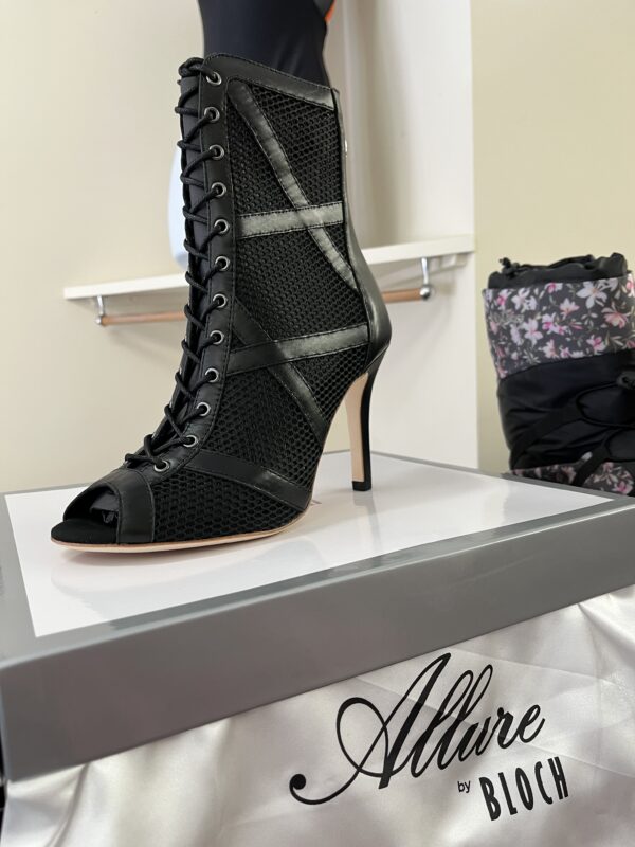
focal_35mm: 26
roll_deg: +2.3
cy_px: 424
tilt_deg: -7.1
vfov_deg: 67.3
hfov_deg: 53.1
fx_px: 636
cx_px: 318
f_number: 1.6
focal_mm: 5.1
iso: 64
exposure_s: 1/50
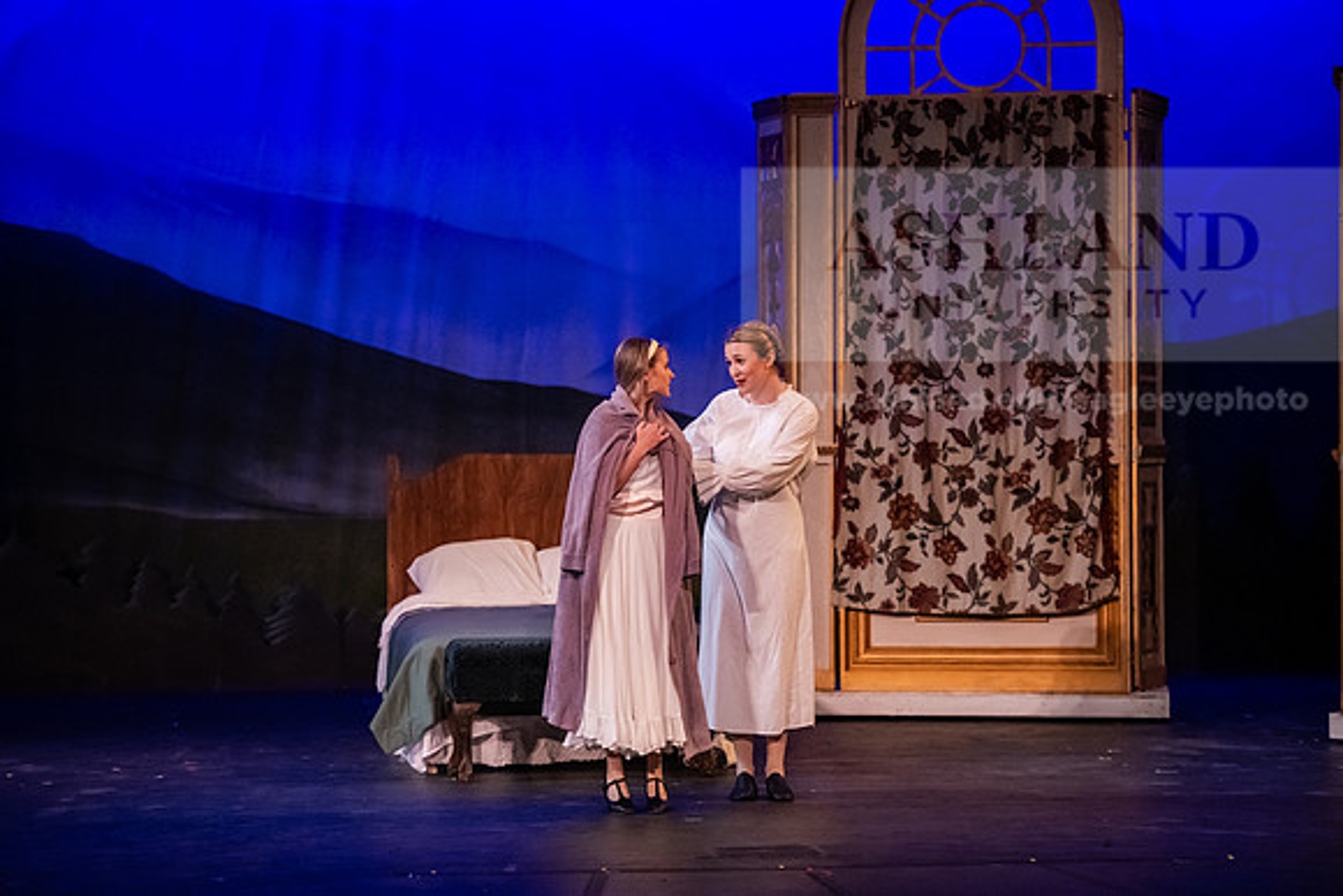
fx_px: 4478
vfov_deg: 11.4
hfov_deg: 17.1
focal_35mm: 120
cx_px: 672
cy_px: 448
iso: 5000
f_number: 2.8
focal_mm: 120
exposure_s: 1/200
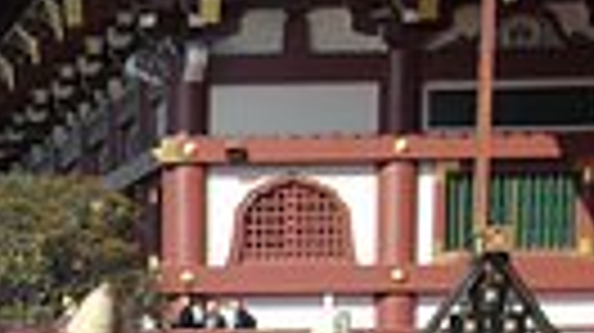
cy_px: 680
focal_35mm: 231
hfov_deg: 9.1
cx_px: -328
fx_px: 3635
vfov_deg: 5.1
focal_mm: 38
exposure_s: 1/400
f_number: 10
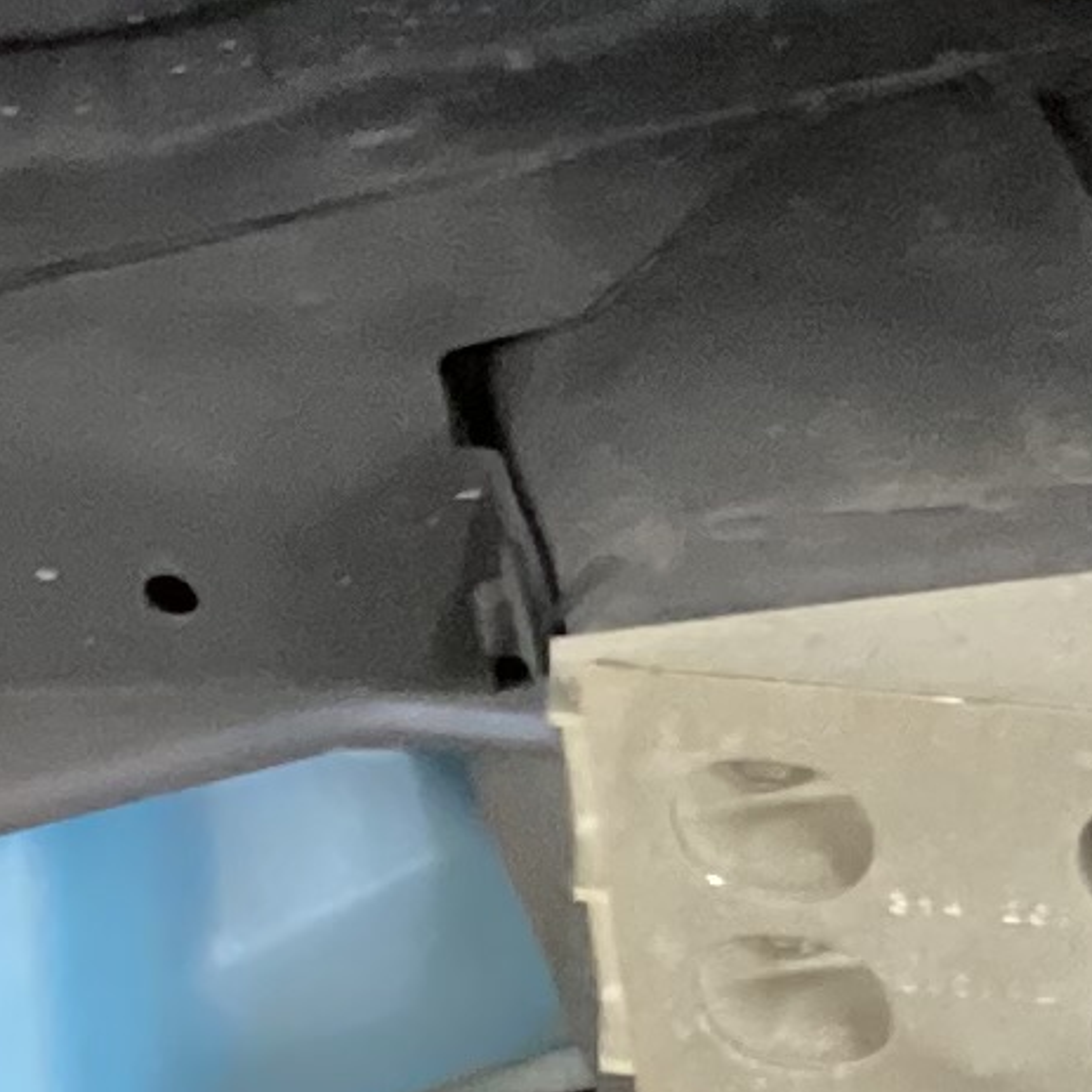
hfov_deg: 8.6
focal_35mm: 193
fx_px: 6888
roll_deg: +1.5
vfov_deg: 8.9
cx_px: 2219
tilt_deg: -31.0
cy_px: -267
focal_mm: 3.3
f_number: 2.4
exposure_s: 1/30
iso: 400
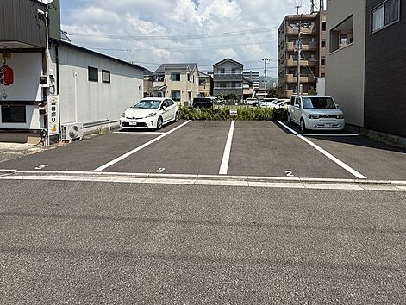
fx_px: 223
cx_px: 221
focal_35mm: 19
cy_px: 106
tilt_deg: -2.7
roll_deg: -0.4
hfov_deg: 84.4
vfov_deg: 67.2
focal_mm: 2.22
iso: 50
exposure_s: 1/2841
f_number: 2.2
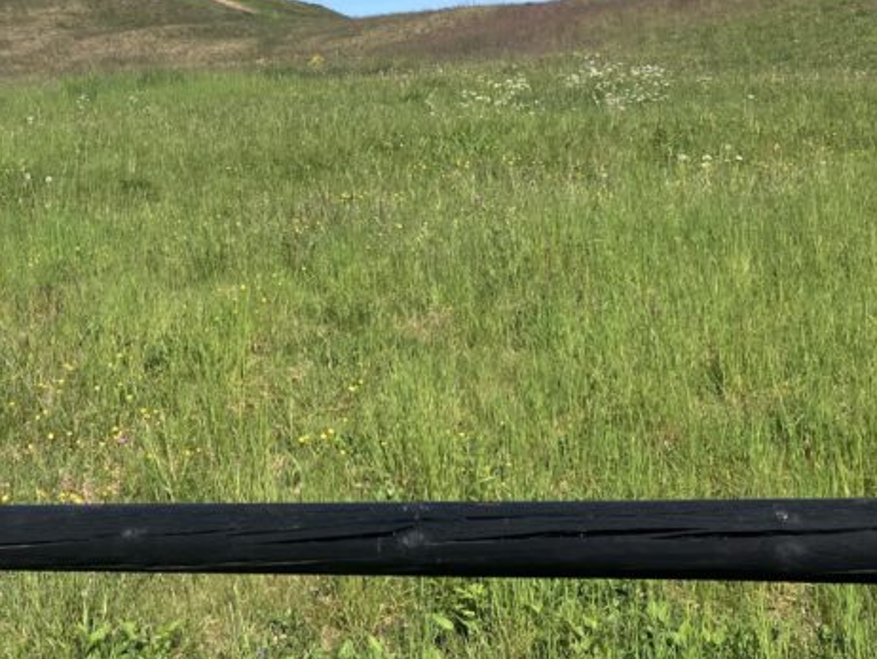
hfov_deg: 30.6
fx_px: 1572
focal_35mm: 62
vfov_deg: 23.0
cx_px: 211
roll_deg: -1.1
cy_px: 42
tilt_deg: +3.6
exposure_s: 1/2208
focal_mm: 3.99
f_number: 1.8
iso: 32
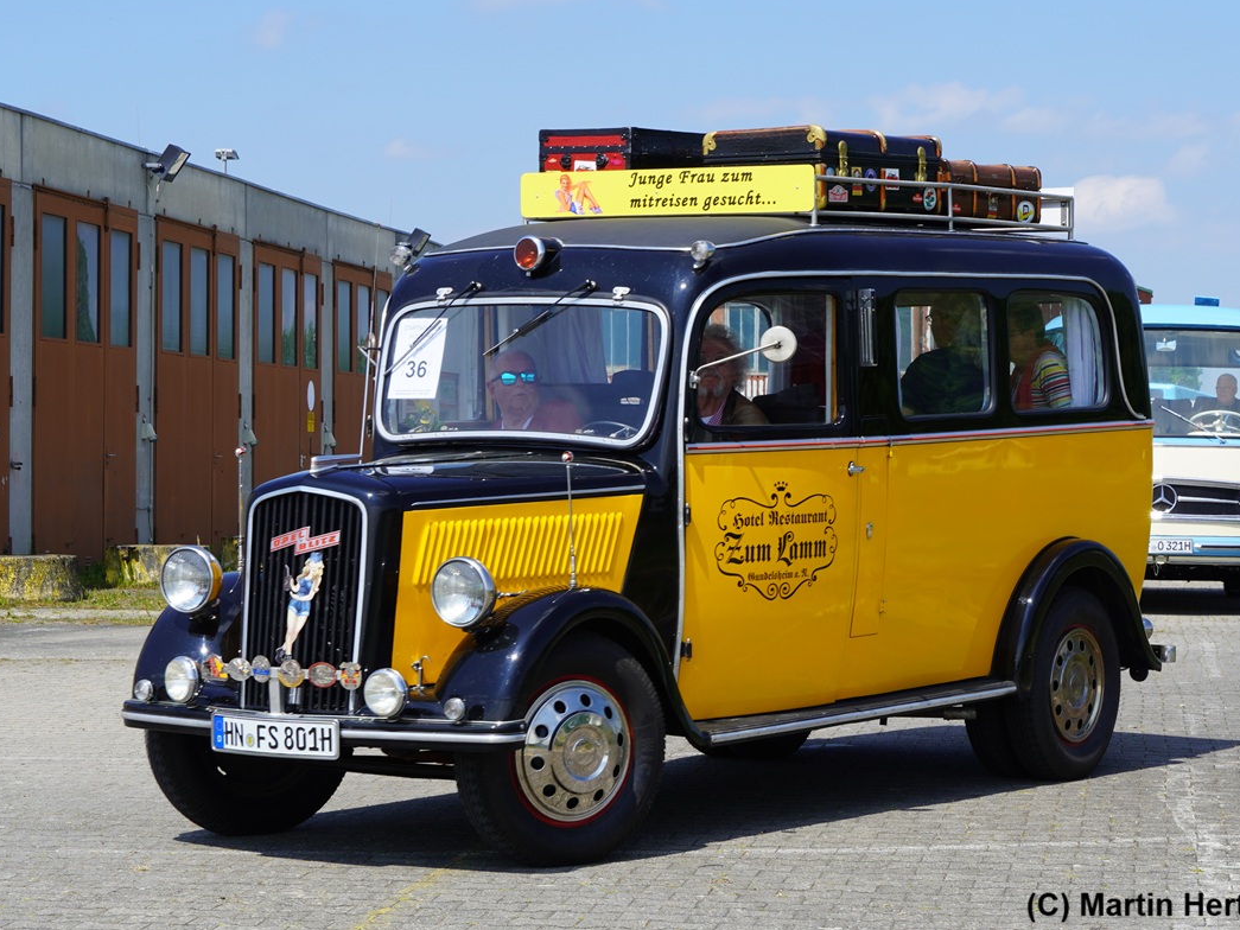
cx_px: 648
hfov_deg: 26.0
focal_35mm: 75
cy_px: 464
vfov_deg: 19.6
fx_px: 2687
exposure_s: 1/160
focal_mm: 46
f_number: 10
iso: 100
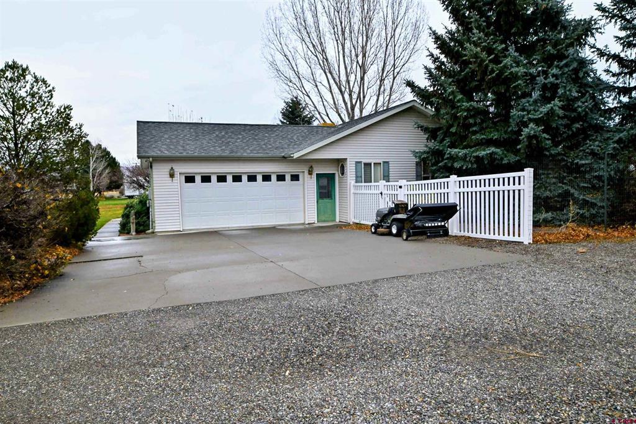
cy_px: 212
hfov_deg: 73.8
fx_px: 424
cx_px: 318
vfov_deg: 53.1
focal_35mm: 24
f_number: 8
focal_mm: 24
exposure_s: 1/320
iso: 400
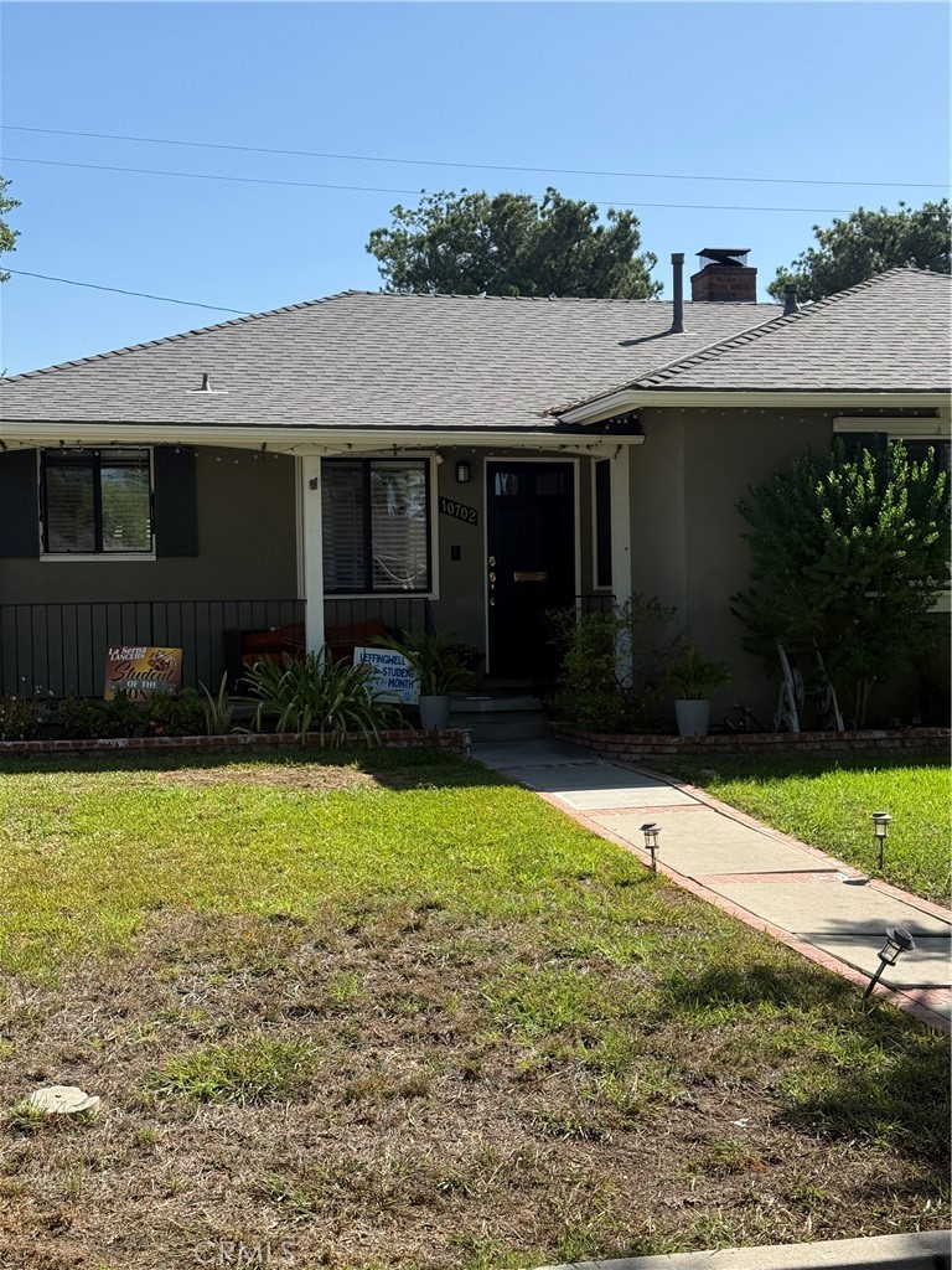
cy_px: 635
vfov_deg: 39.7
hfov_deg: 30.3
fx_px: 1760
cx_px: 476
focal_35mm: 48
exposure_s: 1/2865
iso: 80
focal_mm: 6.76
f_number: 1.78
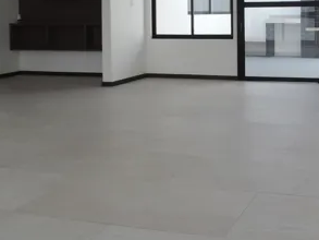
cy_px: 21
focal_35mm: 52
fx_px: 479
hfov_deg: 35.4
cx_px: 263
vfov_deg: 27.0
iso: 80
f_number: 3
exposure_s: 1/200
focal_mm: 4.3
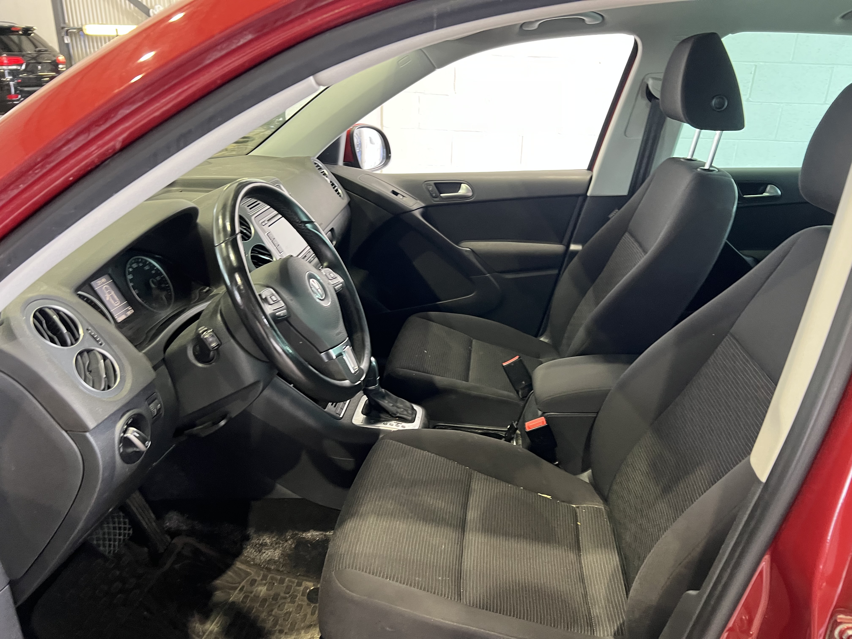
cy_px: 320
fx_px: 640
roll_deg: -0.4
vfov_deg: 53.1
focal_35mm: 26
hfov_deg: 67.3
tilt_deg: -16.6
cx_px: 426
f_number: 1.5
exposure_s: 1/60
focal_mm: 5.7
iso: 200
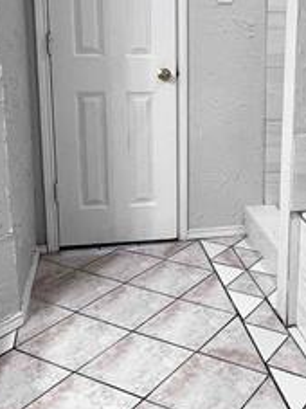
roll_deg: -1.1
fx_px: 519
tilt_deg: -11.8
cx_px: 261
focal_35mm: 44
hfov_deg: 31.6
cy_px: 141
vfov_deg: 42.5
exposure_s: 1/120
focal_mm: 1.57
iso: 200
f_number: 1.8
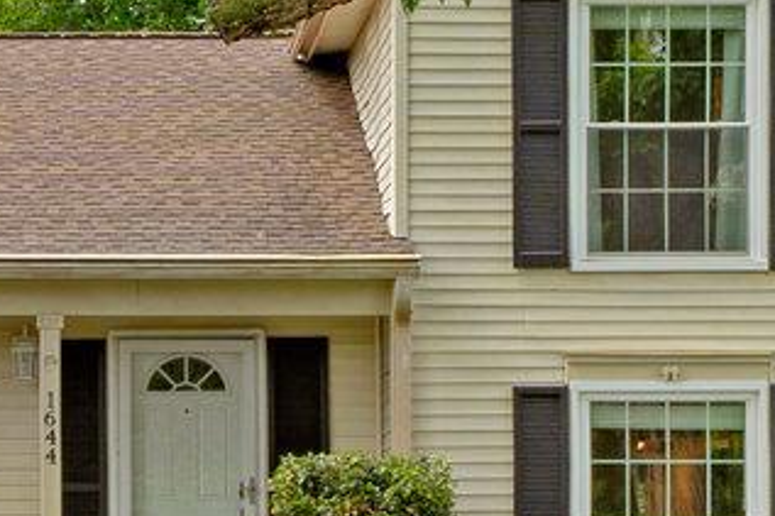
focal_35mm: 155
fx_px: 3335
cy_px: 258
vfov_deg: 8.8
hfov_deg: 13.2
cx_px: 198
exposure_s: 1/100
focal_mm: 24
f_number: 8
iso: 100
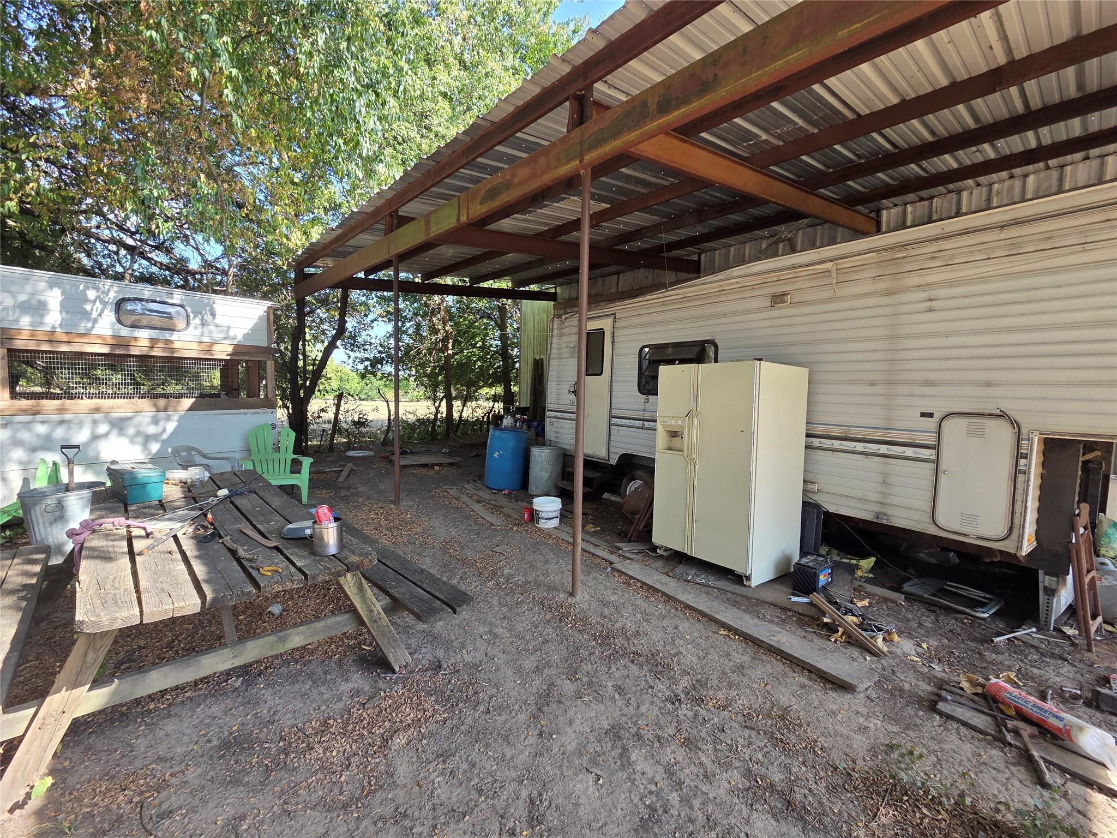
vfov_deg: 89.9
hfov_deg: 106.2
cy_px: 419
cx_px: 558
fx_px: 419
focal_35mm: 13
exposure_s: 1/186
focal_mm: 2.2
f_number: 2.2
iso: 50
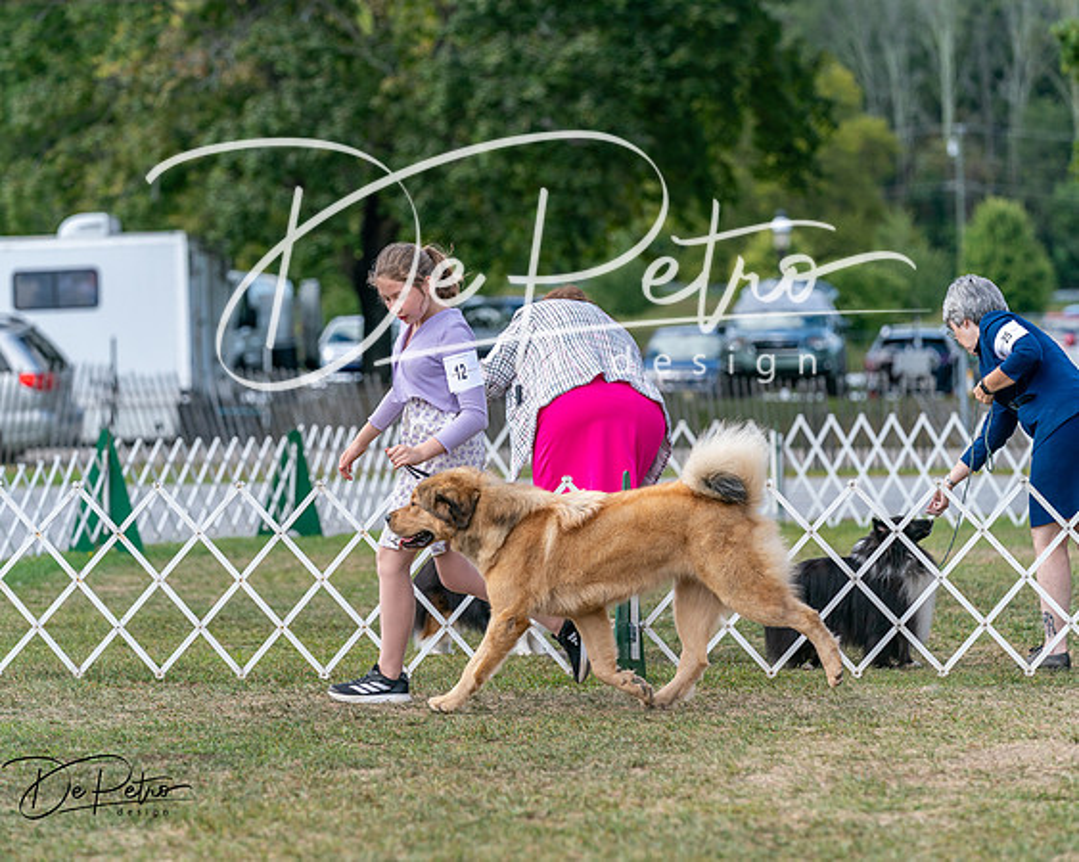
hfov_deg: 11.1
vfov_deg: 8.9
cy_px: 431
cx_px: 540
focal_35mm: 173
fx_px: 5537
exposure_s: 1/2000
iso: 400
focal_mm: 154
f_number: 4
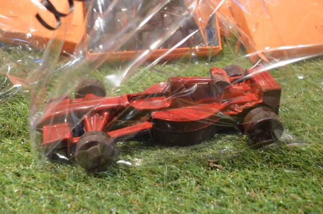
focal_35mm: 48
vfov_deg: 28.0
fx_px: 430
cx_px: 162
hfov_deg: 41.2
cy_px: 107
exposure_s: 1/30
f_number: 4.8
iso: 3200
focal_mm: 32
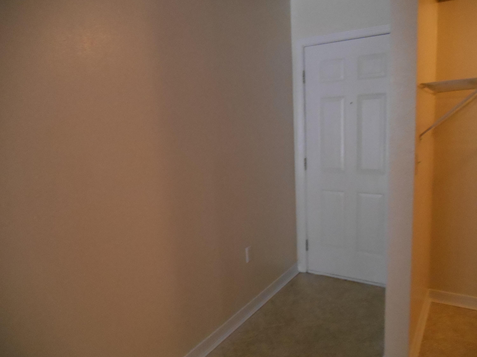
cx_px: 238
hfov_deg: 67.3
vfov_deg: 53.1
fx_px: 358
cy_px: 178
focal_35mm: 26
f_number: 3.4
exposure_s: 1/25
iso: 800
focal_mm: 4.7
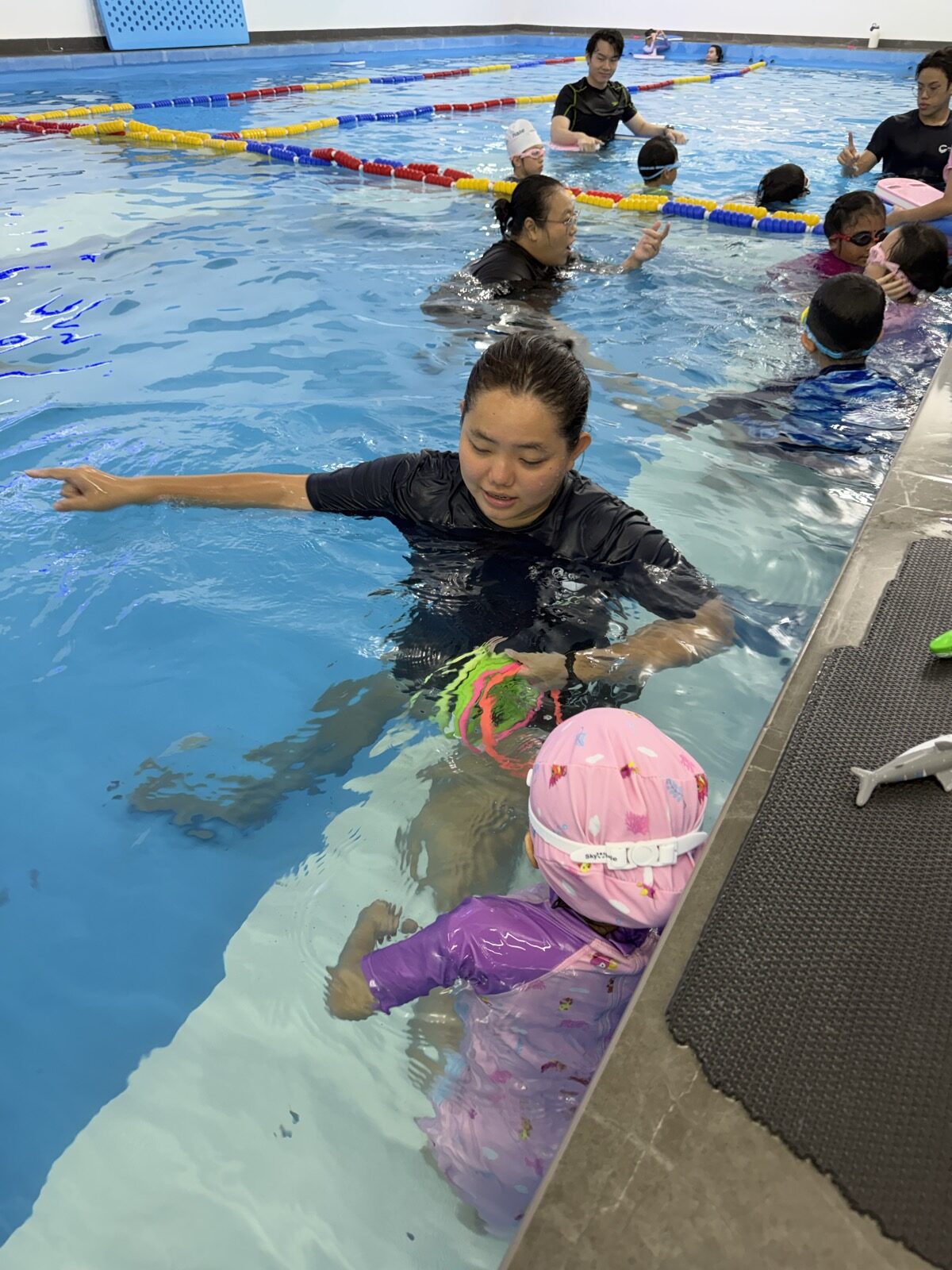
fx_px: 880
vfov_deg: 71.6
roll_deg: -0.7
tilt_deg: -36.3
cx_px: 476
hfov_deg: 56.8
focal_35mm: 24
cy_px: 635
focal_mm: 6.76
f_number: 1.78
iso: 160
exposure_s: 1/100
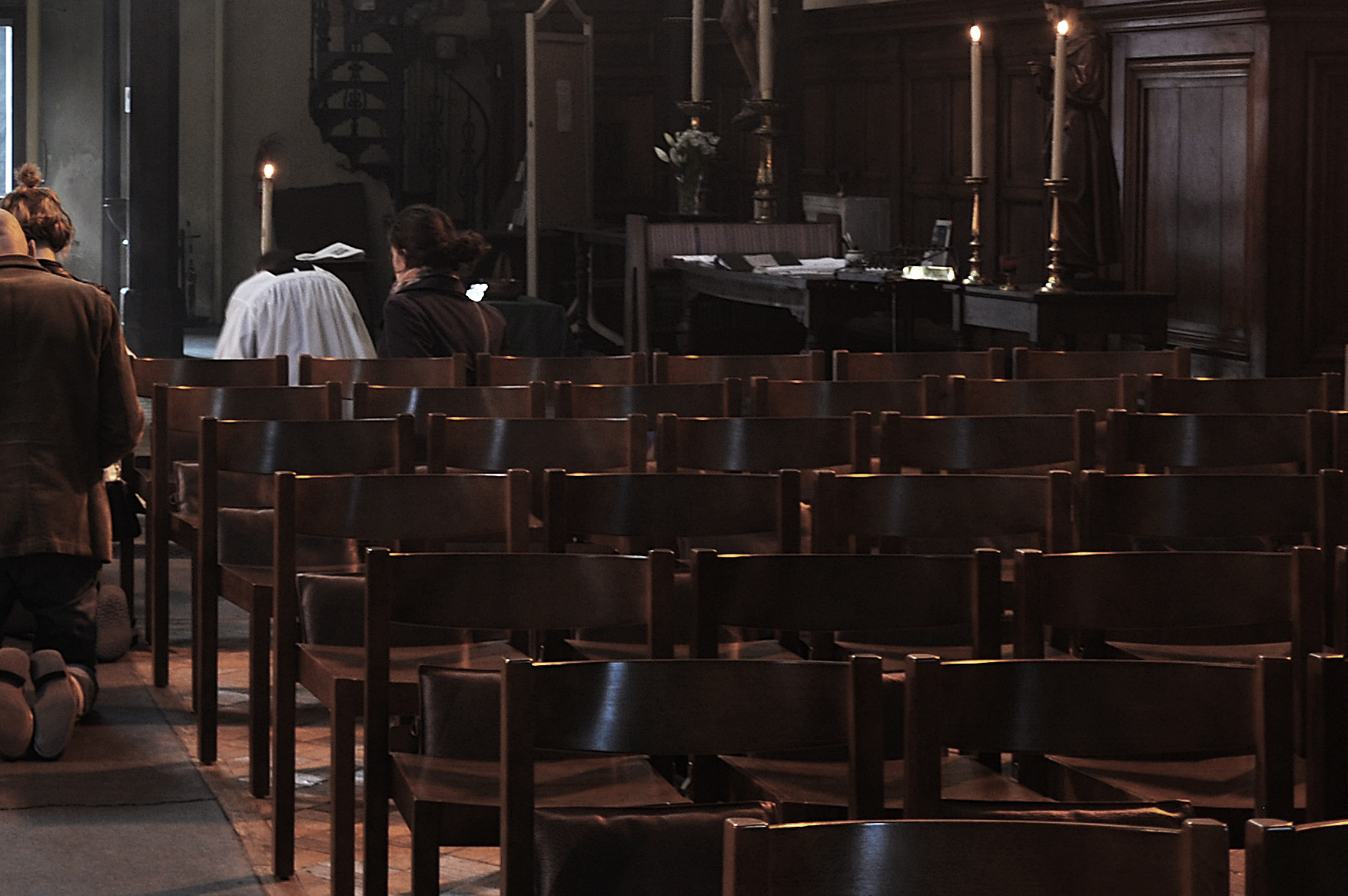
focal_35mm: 88
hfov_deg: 21.8
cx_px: -168
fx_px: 3291
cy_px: 183
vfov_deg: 15.4
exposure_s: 1/3
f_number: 3.8
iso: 100
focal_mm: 24
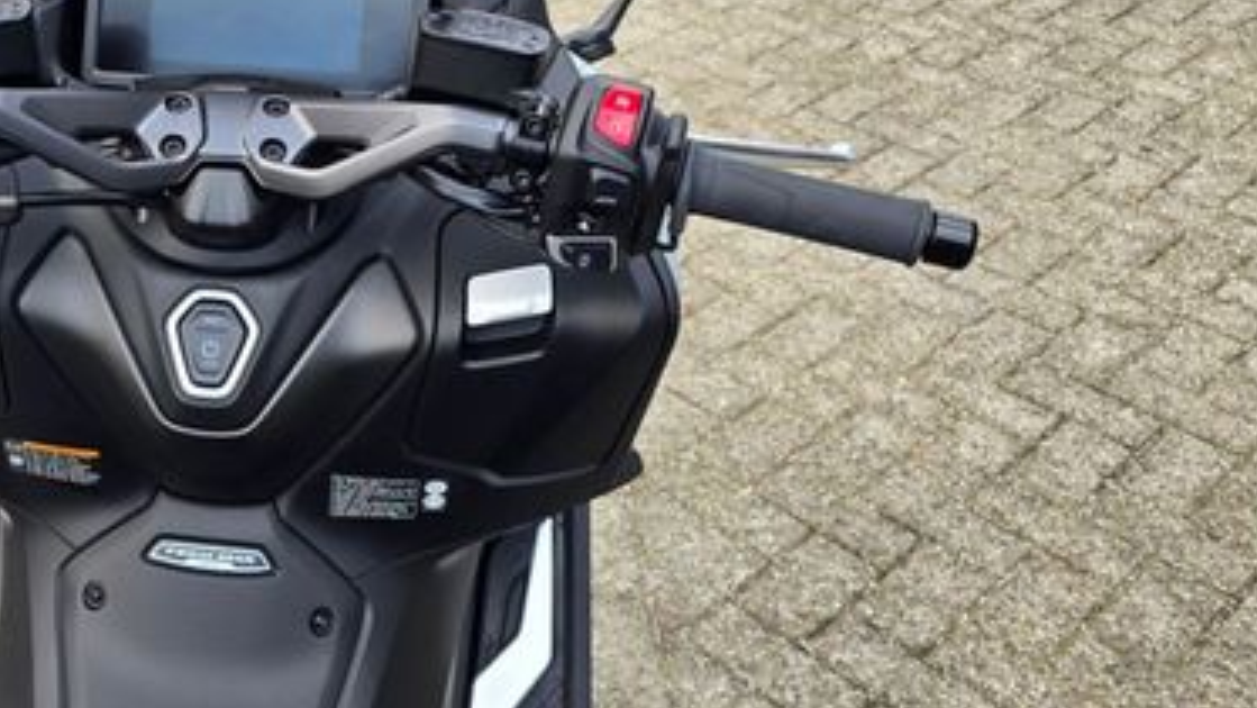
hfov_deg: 44.5
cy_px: 172
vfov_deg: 27.3
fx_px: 1434
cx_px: 209
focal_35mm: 43
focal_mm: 6.3
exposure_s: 1/180
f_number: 1.7
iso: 12
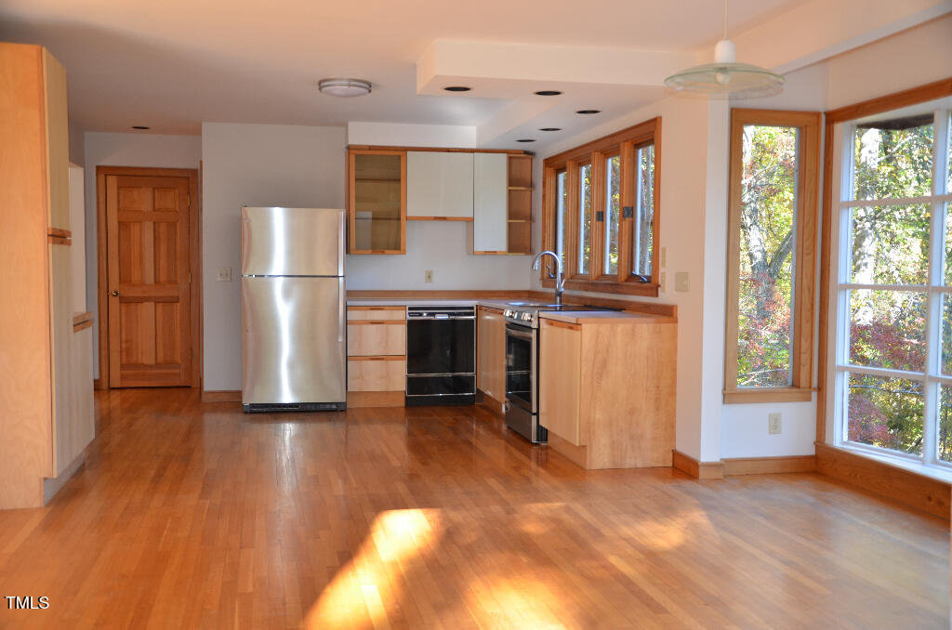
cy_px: 315
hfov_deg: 53.2
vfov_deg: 36.7
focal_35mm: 36
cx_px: 476
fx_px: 950
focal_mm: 24
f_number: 3.8
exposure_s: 1/80
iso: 400
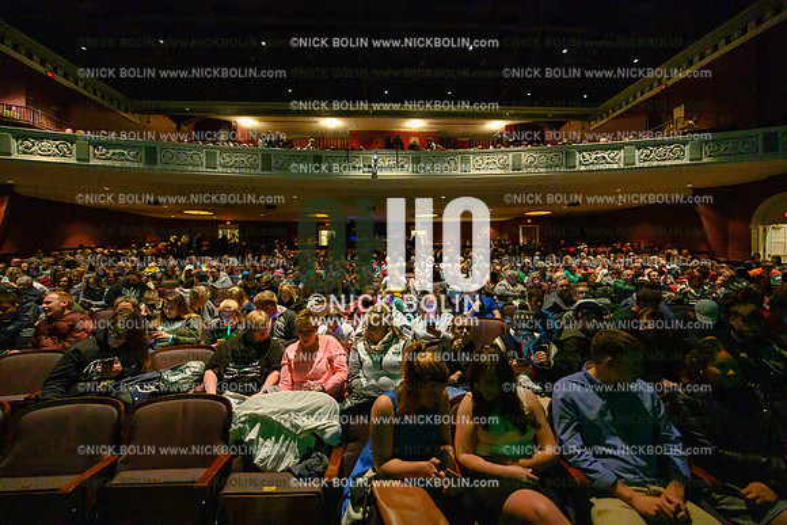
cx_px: 394
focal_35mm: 14
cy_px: 262
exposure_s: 1/320
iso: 25600
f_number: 2.8
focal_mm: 14
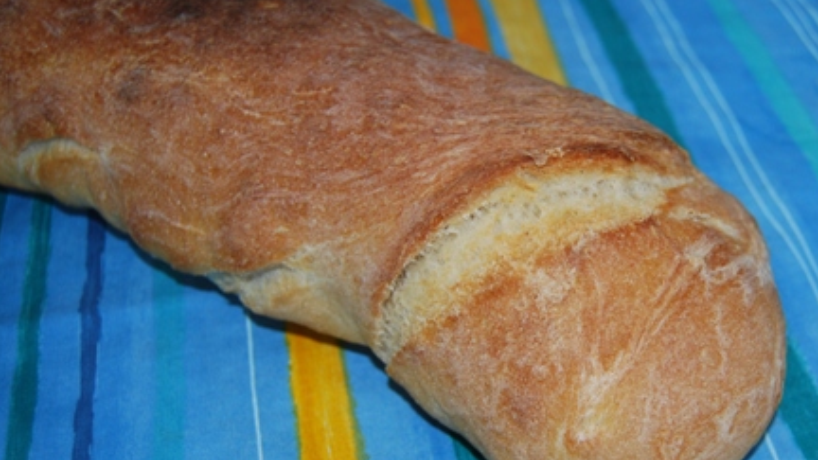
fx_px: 814
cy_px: 252
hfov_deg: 53.3
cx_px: 415
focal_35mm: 38
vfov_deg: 31.5
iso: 200
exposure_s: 1/60
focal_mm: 23
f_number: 3.8
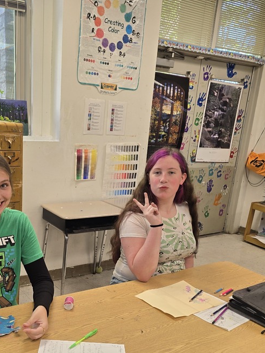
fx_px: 367
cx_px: 80
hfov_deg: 39.0
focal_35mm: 36
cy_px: 236
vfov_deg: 50.4
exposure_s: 1/120
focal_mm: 6.3
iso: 80
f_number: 1.7
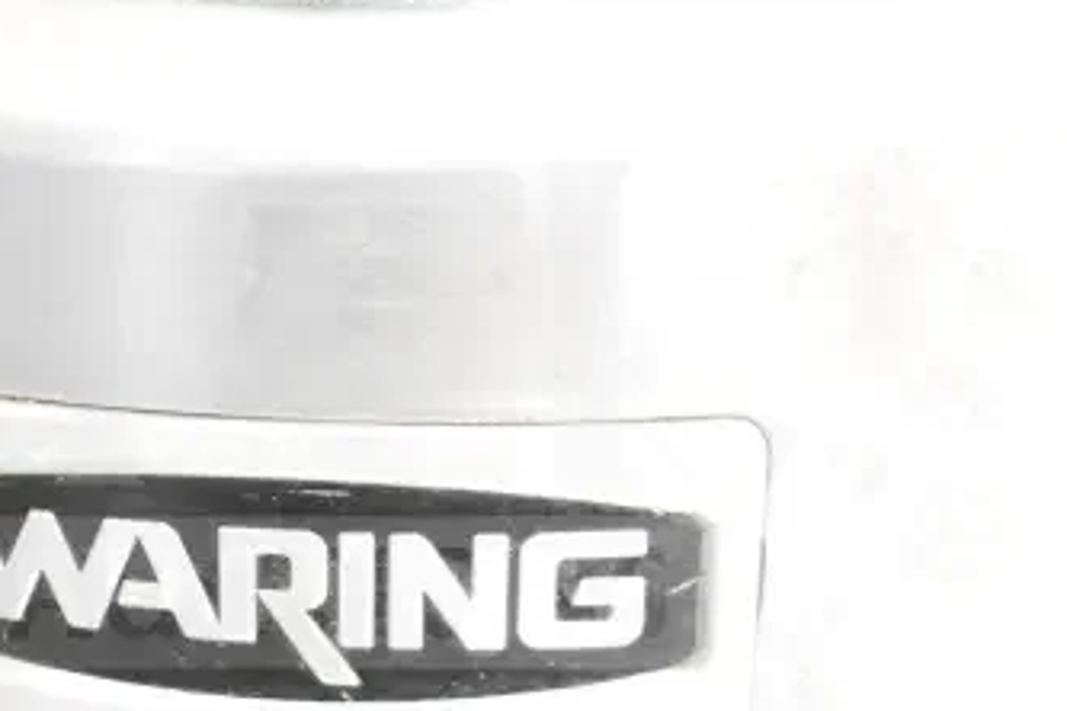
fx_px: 2934
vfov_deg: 13.8
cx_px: 340
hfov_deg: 20.5
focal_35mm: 99
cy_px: 415
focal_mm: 36
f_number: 4.8
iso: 3200
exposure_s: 1/60
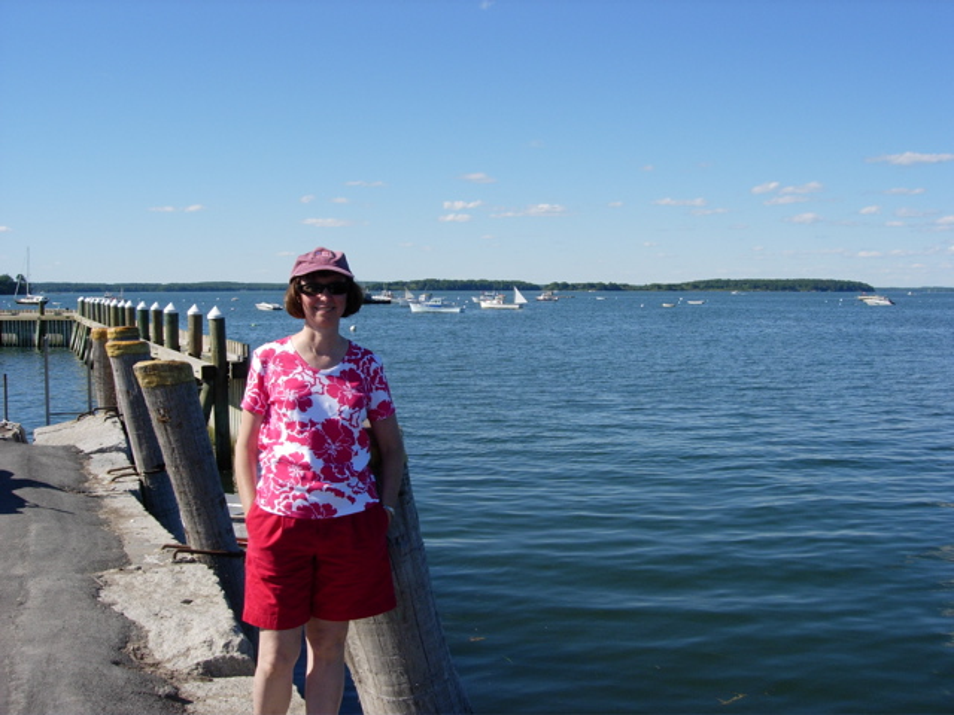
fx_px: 1047
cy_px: 358
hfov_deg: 49.0
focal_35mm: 38
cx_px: 477
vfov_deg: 37.7
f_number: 4.8
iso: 64
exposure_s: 1/683
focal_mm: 7.8
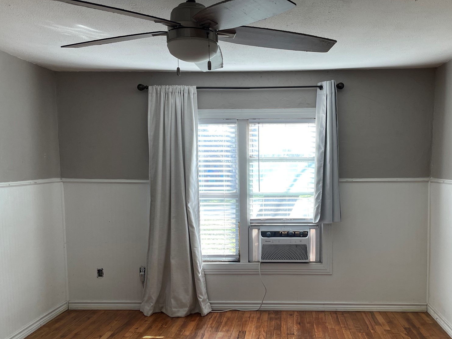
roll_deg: +0.6
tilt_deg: -7.5
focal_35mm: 36
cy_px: 219
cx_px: 268
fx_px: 470
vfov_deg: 39.3
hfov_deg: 51.1
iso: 50
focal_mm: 4.2
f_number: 1.6
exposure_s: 1/121
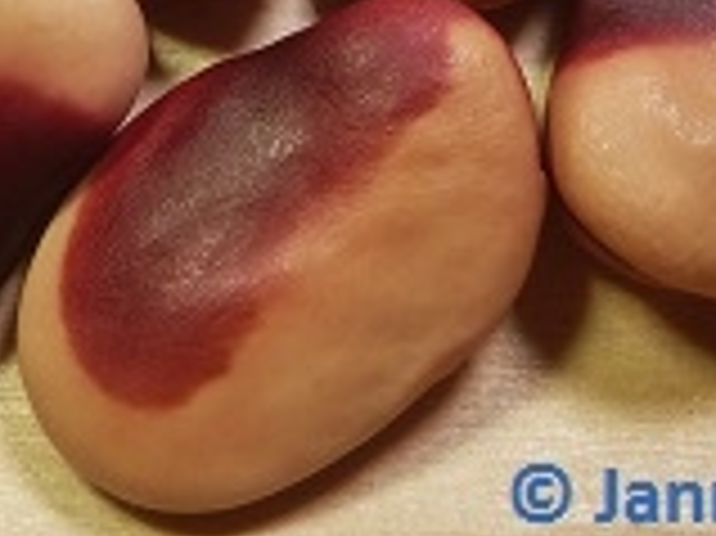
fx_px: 1302
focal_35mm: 63
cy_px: -117
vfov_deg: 21.5
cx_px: 270
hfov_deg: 30.6
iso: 80
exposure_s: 1/160
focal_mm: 4.1
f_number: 4
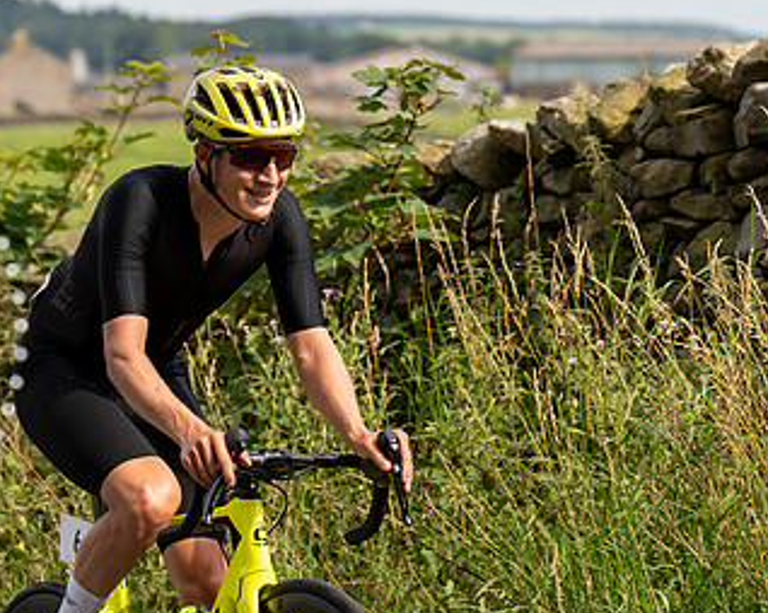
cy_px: 113
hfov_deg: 9.2
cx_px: 317
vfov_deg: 7.3
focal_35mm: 210
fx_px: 4770
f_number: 4
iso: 100
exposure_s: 1/1000
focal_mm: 102
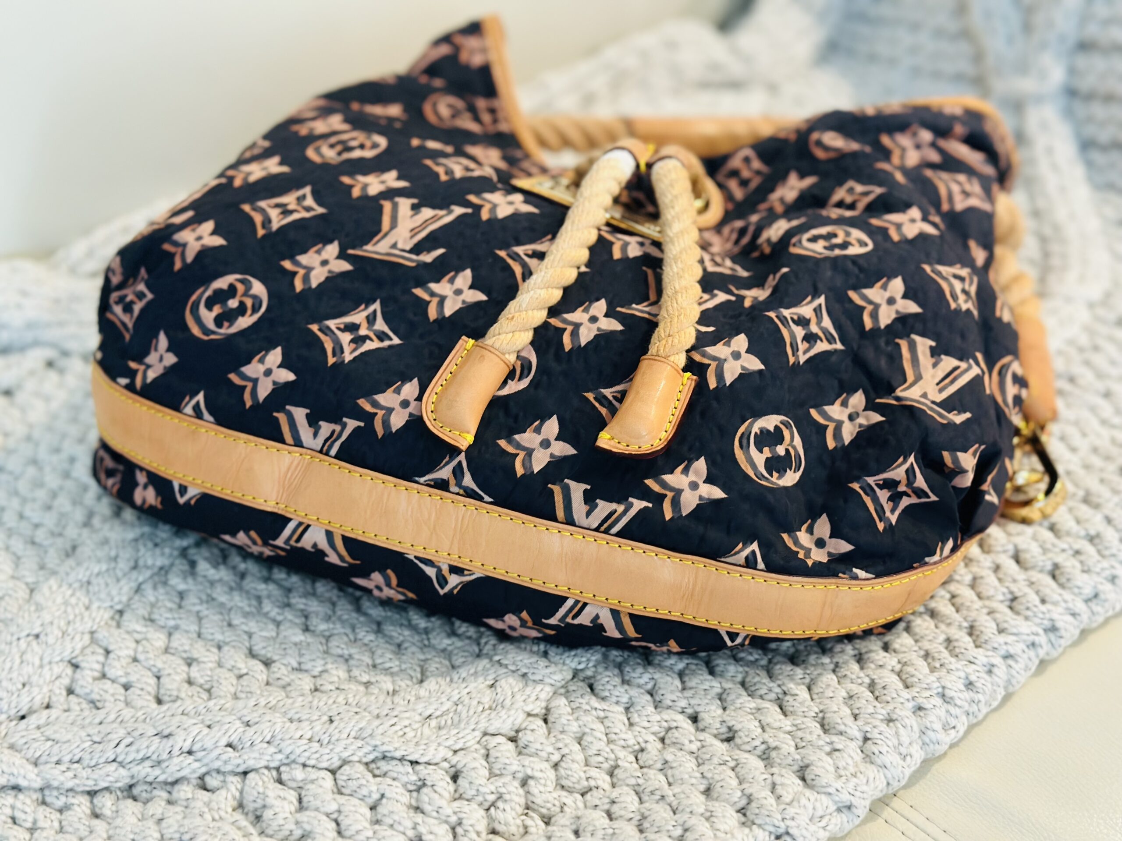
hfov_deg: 39.7
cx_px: 561
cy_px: 420
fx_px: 1556
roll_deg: +2.8
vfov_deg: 30.3
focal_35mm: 48
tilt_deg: -34.3
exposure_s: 1/40
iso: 320
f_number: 1.78
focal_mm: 6.86
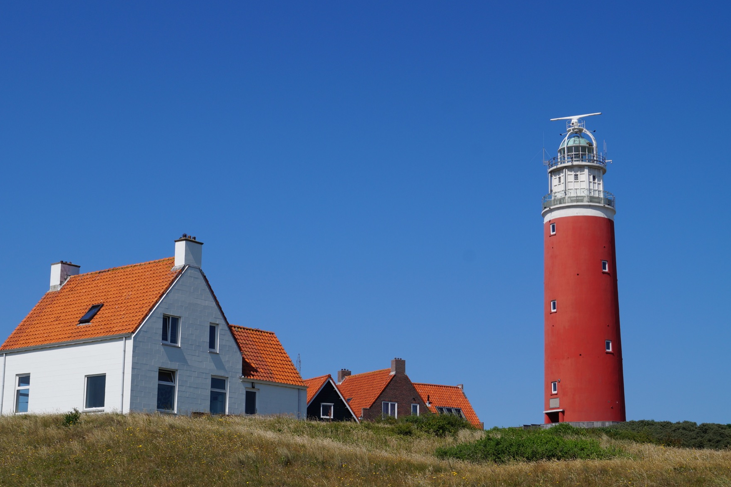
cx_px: 333
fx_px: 1168
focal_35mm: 58
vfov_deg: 23.5
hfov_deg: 34.7
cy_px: 238
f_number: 11
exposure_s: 1/320
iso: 100
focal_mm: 35
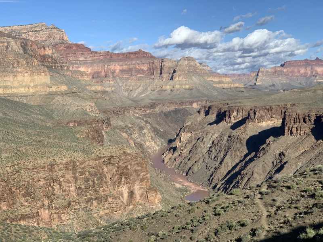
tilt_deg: -2.3
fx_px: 485
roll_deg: +1.1
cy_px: 121
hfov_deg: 36.8
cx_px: 162
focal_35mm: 52
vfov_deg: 28.0
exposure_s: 1/1332
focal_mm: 6
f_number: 2.4
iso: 16
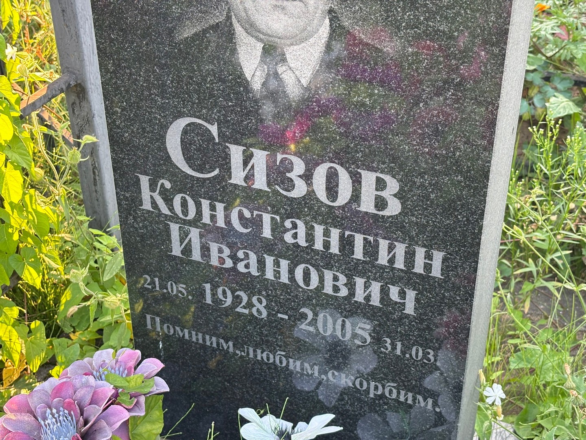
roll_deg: -0.1
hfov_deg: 36.8
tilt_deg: -31.4
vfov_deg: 28.0
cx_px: 293
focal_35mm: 52
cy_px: 220
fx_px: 880
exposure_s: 1/96
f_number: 1.6
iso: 50
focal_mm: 5.96
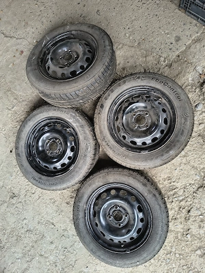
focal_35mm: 24
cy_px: 136
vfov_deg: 71.6
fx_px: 190
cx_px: 102
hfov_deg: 56.8
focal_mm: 5.56
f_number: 1.8
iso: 358
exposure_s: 1/100
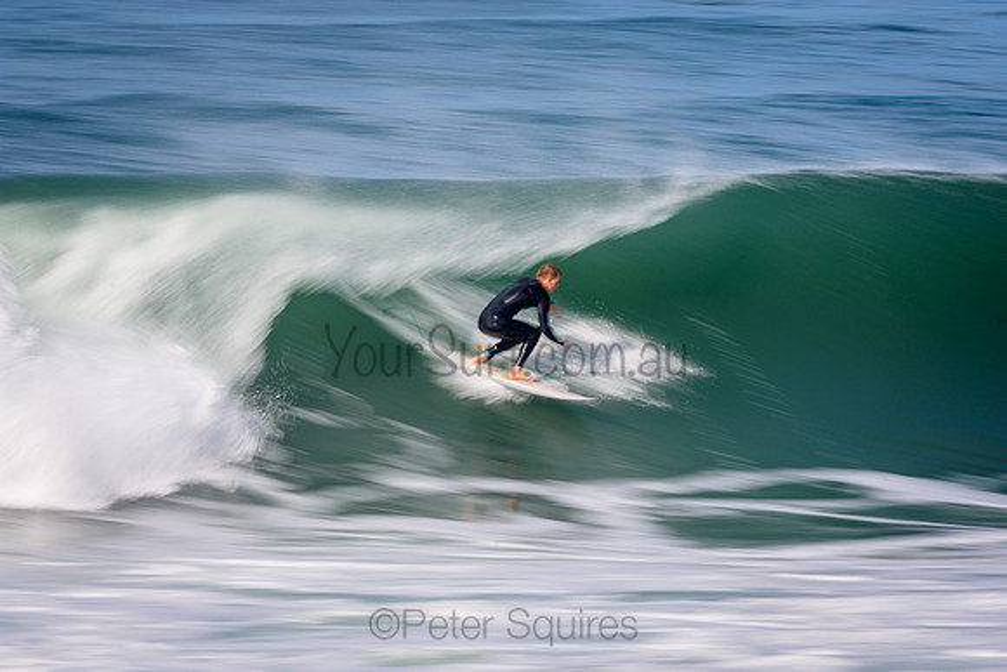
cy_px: 336
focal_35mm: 660
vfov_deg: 2.1
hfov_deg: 3.1
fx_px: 18465
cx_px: 504
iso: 100
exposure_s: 1/20
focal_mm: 440
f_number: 18
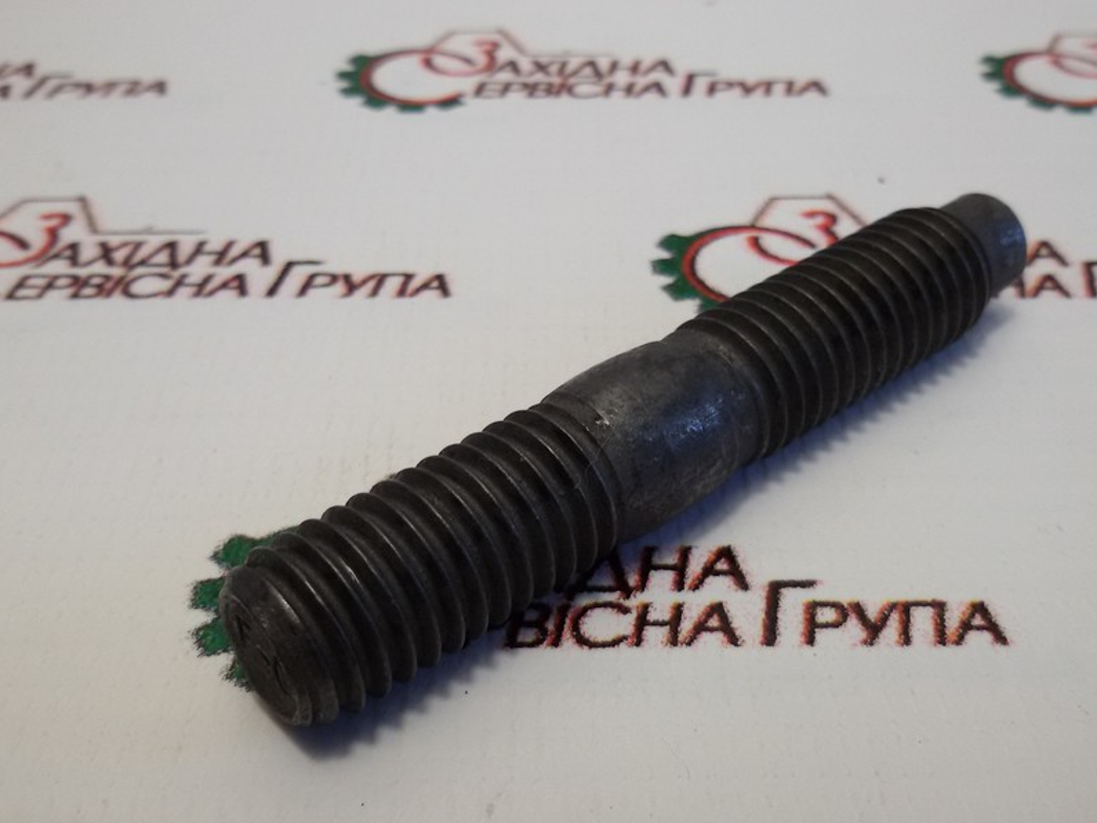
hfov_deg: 47.9
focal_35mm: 39
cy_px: 423
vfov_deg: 36.8
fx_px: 1236
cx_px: 575
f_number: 2.4
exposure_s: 1/100
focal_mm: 2.93
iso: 64
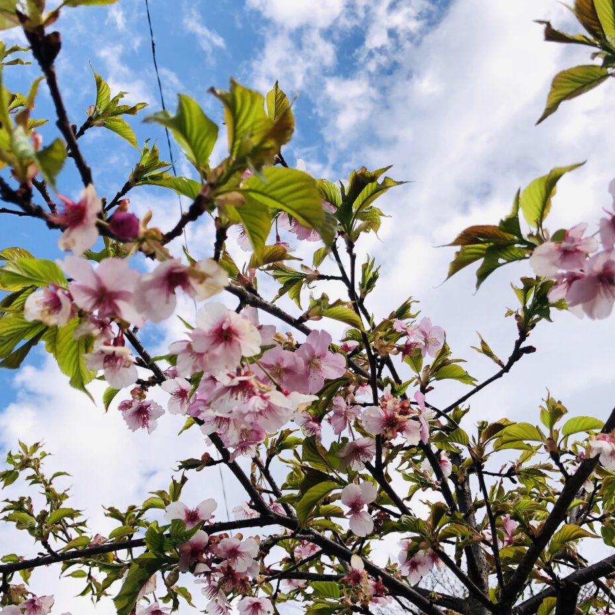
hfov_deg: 48.4
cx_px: 344
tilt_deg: +59.8
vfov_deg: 48.4
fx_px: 683
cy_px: 313
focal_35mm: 34
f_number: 1.8
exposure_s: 1/1412
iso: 20
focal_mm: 3.99
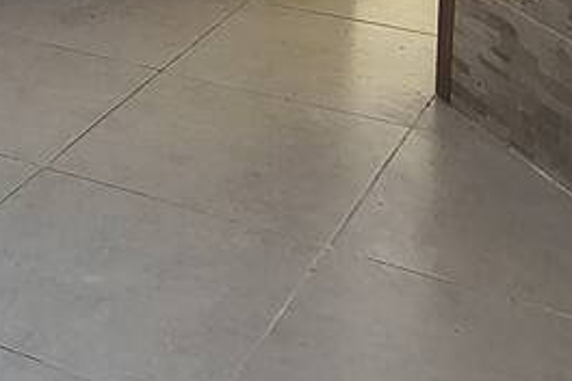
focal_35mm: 68
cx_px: -48
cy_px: -383
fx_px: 1080
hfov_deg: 27.3
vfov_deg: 15.8
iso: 239
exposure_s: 1/60
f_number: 2.2
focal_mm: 2.13
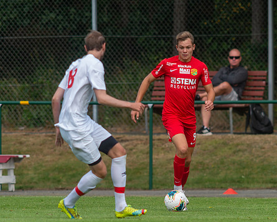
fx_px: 5919
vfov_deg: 2.1
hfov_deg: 2.7
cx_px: 175
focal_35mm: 722
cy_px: 138
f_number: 4
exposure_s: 1/1250
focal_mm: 420
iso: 500
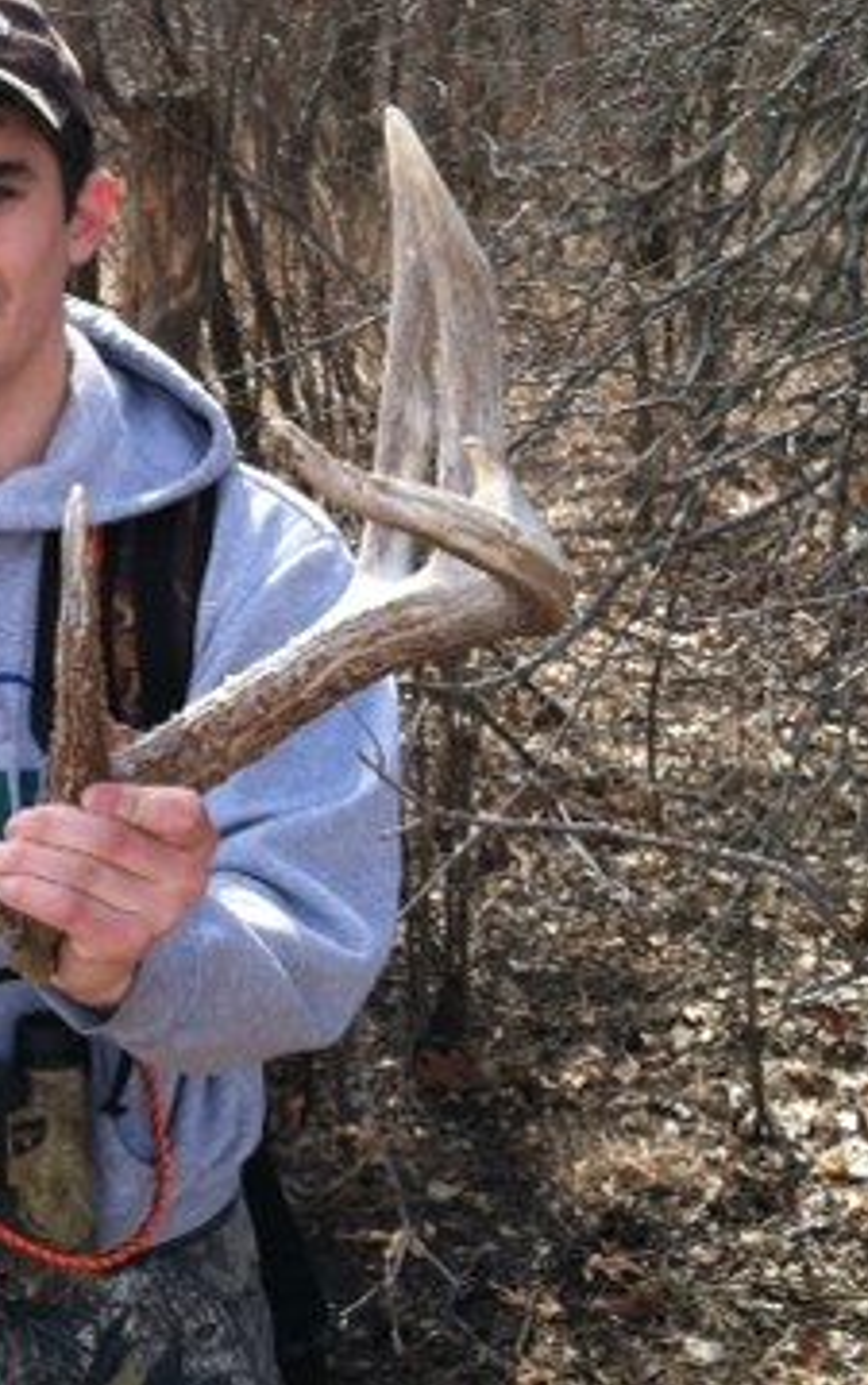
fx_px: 2493
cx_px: -31
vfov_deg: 31.0
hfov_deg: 19.1
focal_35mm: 66
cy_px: 644
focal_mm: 3.85
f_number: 2.8
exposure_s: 1/337
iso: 80
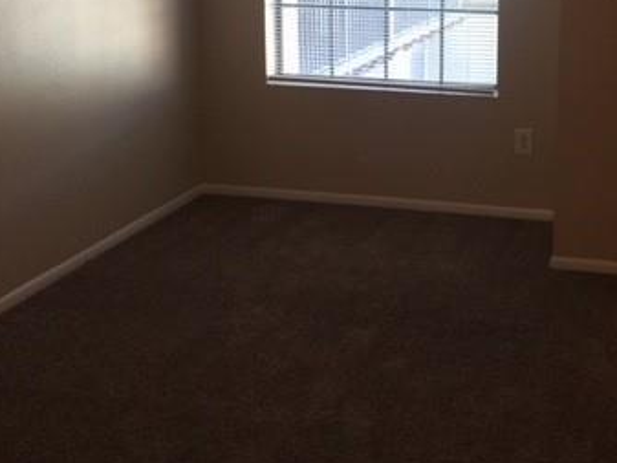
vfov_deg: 25.7
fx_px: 981
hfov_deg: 34.3
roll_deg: -1.0
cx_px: 456
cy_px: 46
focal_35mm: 55
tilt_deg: -8.5
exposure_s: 1/30
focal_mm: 4.15
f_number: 2.2
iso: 50
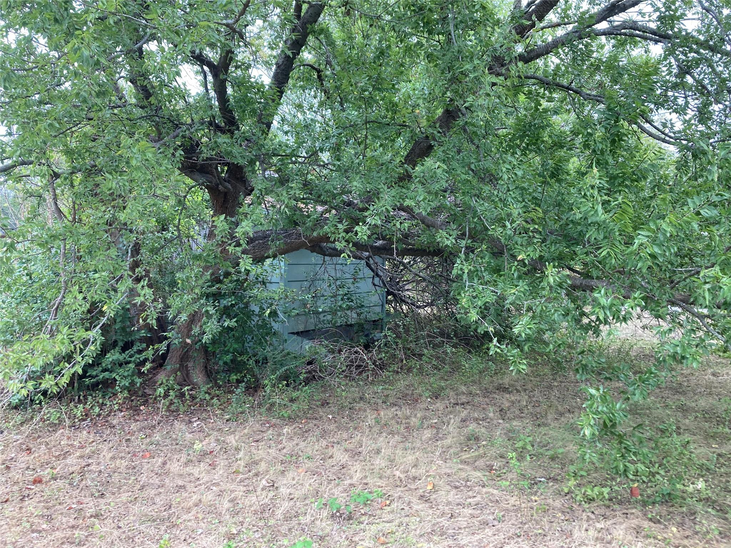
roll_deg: -0.2
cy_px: 274
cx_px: 366
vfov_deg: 49.7
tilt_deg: -2.0
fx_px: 591
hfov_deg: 63.4
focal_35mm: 28
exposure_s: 1/121
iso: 40
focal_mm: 3.99
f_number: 1.8
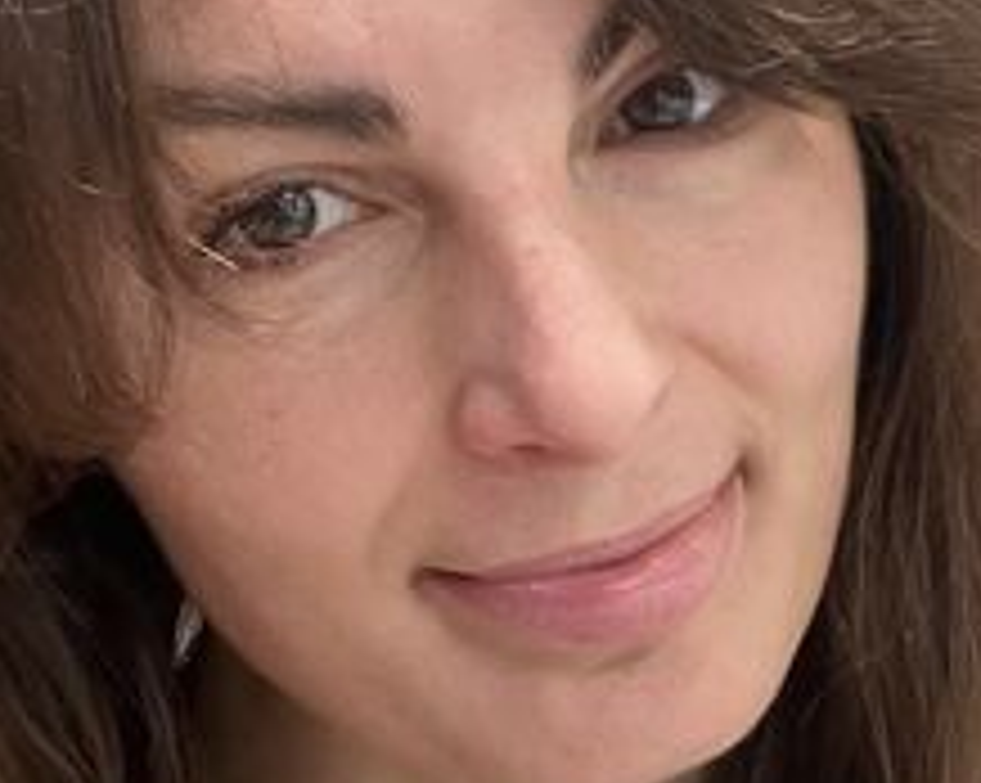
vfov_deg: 17.7
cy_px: 752
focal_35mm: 85
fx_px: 2466
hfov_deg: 22.4
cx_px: 698
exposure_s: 1/40
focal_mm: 2.71
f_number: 2.2
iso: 320
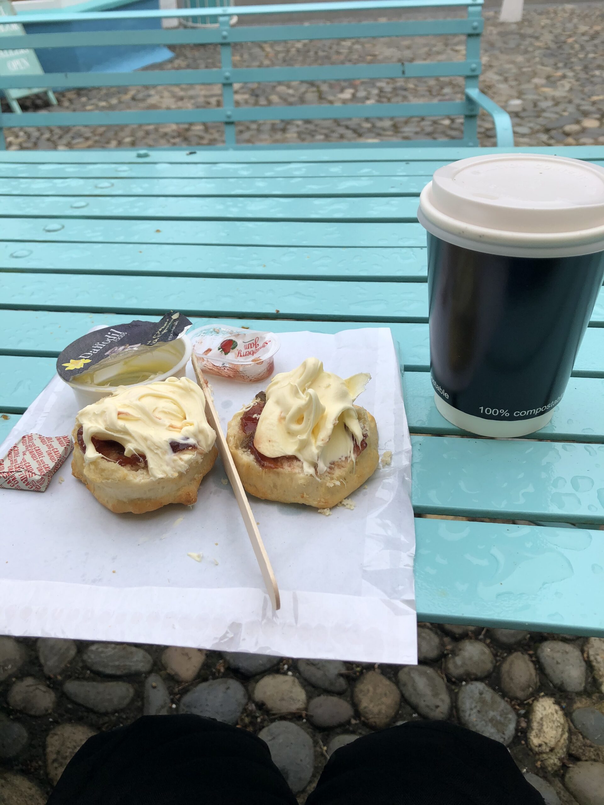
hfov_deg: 49.7
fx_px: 651
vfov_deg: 63.4
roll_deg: -0.3
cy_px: 402
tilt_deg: -40.2
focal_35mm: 28
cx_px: 302
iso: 20
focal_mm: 3.99
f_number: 1.8
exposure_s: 1/1656
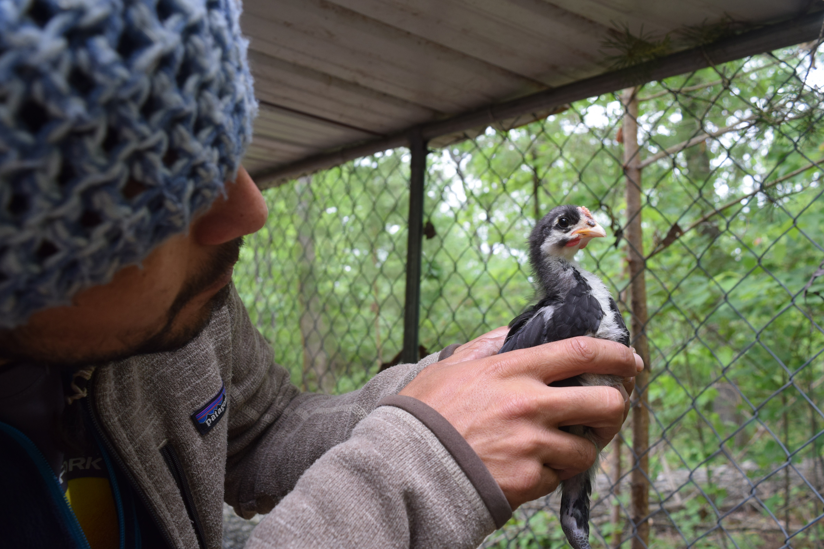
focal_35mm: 30
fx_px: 687
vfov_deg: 43.6
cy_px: 274
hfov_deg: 61.9
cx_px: 412
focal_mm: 20
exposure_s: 1/125
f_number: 6.3
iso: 400
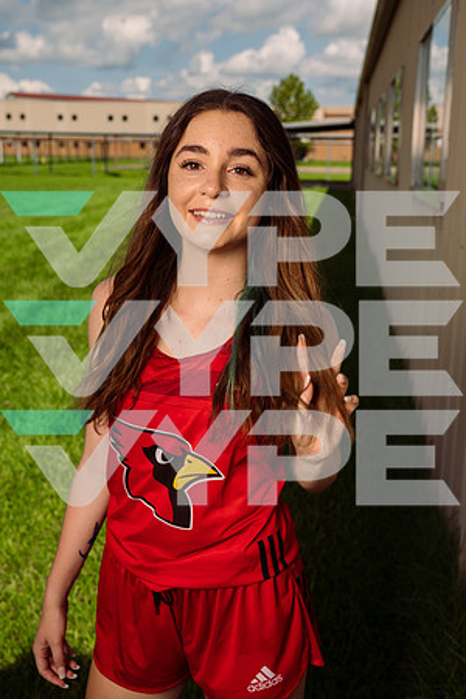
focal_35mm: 46
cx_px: 233
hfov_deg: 29.2
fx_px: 893
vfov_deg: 42.7
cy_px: 350
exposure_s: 1/250
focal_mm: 46
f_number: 6.3
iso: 50
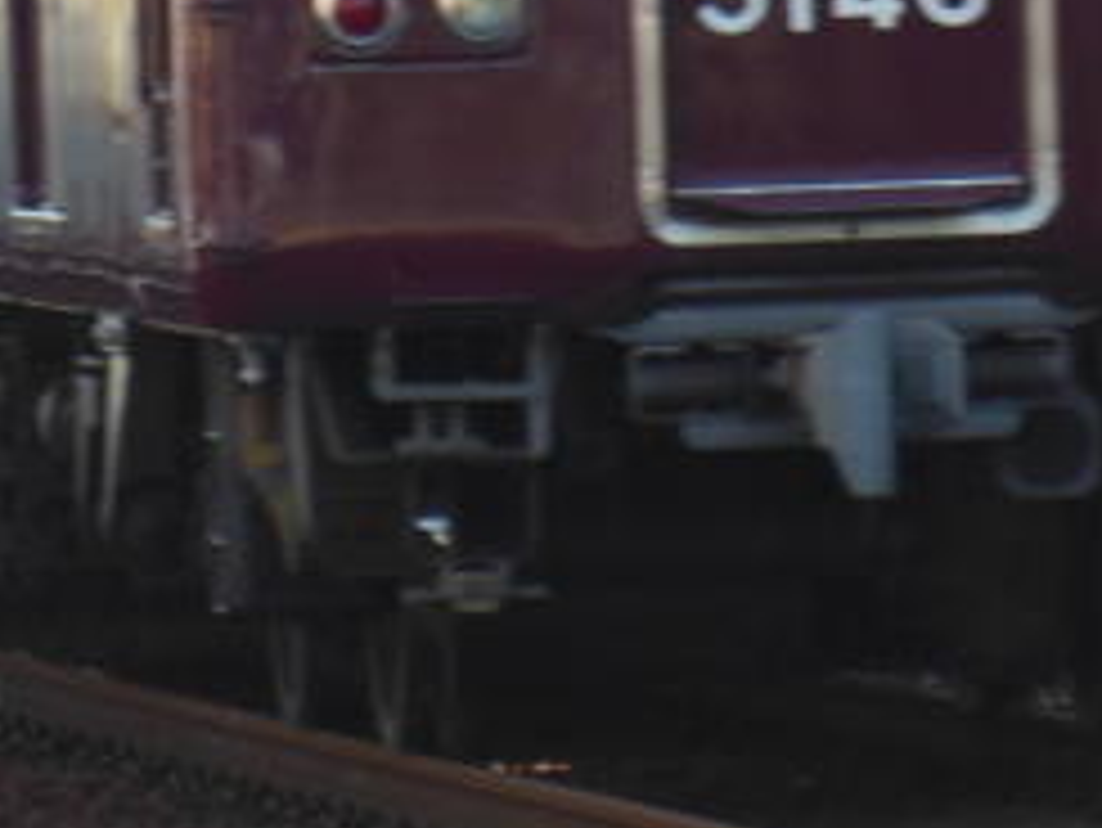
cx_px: -148
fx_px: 30577
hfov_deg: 2.1
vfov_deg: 1.5
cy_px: -378
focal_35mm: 960
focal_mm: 52.5
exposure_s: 1/125
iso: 200
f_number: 5.8
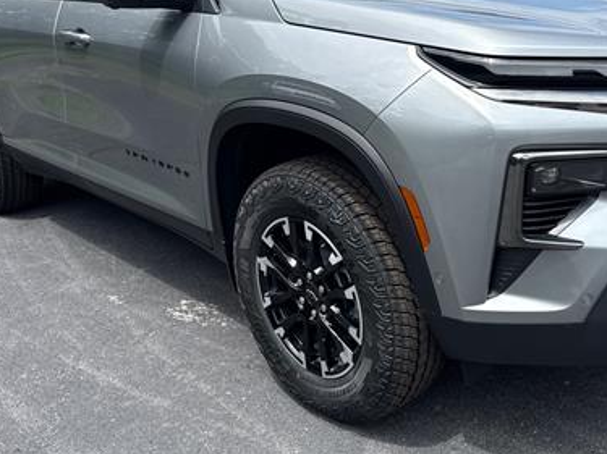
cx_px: 380
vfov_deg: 35.0
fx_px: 719
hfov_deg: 45.4
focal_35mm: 41
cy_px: 174
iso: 100
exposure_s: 1/3425
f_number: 1.78
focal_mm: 6.76
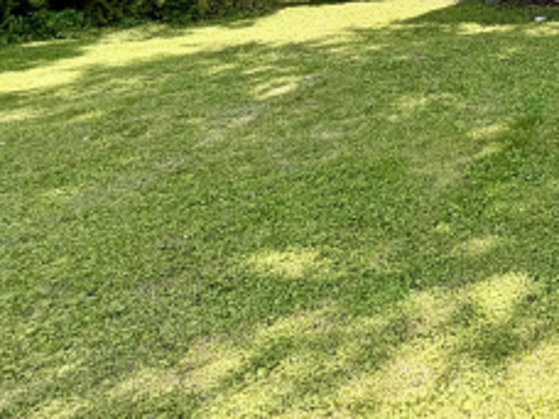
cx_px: 749
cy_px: -113
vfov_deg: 29.1
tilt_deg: +2.3
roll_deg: -0.1
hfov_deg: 32.5
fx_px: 662
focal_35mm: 41
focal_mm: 2.22
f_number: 2.2
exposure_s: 1/289
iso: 50
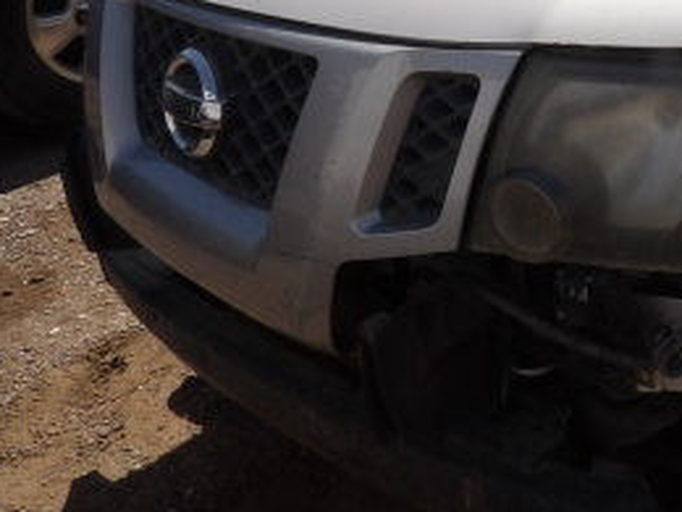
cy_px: 11
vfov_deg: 23.8
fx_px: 1162
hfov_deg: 29.0
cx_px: 784
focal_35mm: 59
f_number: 5.6
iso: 100
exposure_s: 1/685
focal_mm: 4.3
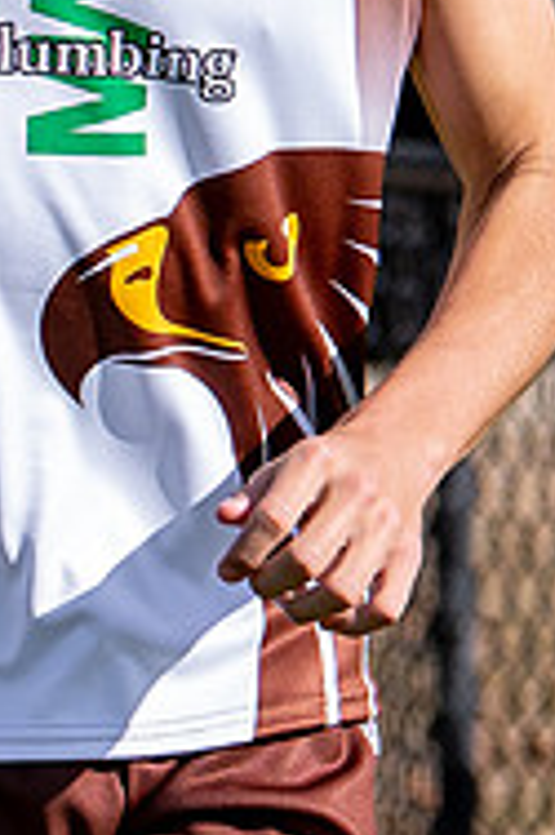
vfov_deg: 1.4
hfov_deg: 0.9
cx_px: 307
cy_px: -85
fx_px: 34332
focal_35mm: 1482
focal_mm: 120
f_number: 3.5
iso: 100
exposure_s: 1/1000
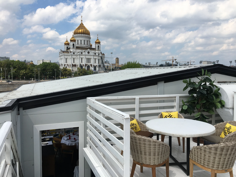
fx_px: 198
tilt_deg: -2.3
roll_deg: -1.8
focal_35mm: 29
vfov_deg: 48.2
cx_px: 118
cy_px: 88
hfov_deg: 61.7
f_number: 2.2
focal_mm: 4.15
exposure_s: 1/2024
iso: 25
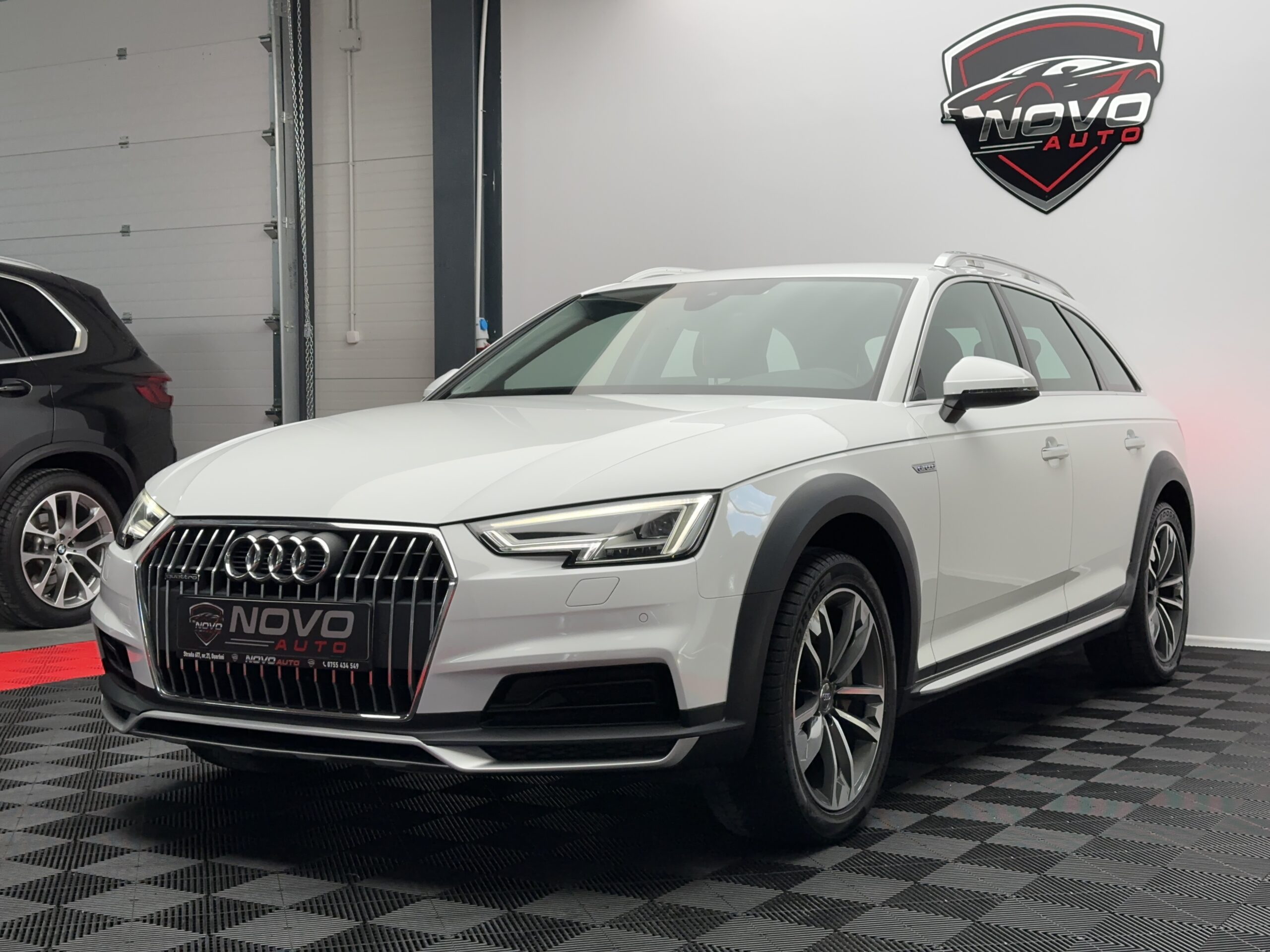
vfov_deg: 30.3
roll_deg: -0.4
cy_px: 476
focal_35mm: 48
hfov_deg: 39.7
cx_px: 635
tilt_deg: -1.5
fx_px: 1761
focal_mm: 6.86
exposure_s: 1/270
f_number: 1.78
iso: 64
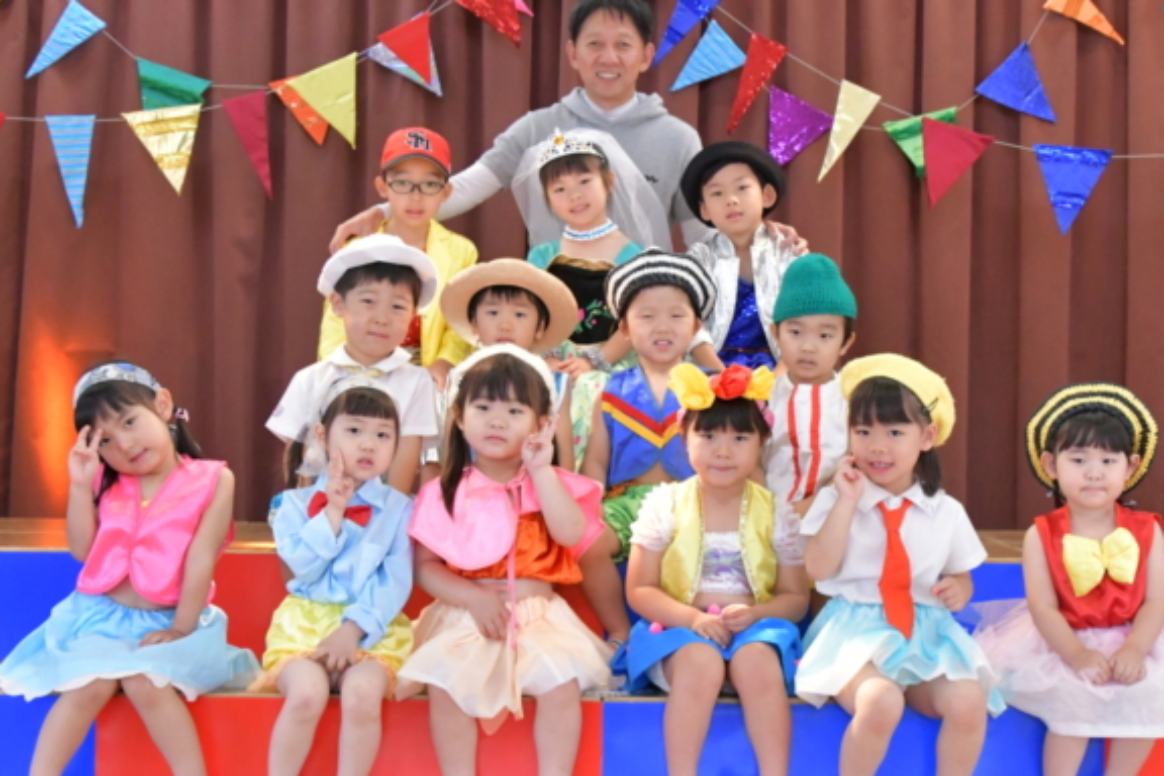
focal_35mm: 64
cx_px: 677
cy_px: 378
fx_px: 2069
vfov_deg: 21.2
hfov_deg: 31.4
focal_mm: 32
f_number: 7.1
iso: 6400
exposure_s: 1/200
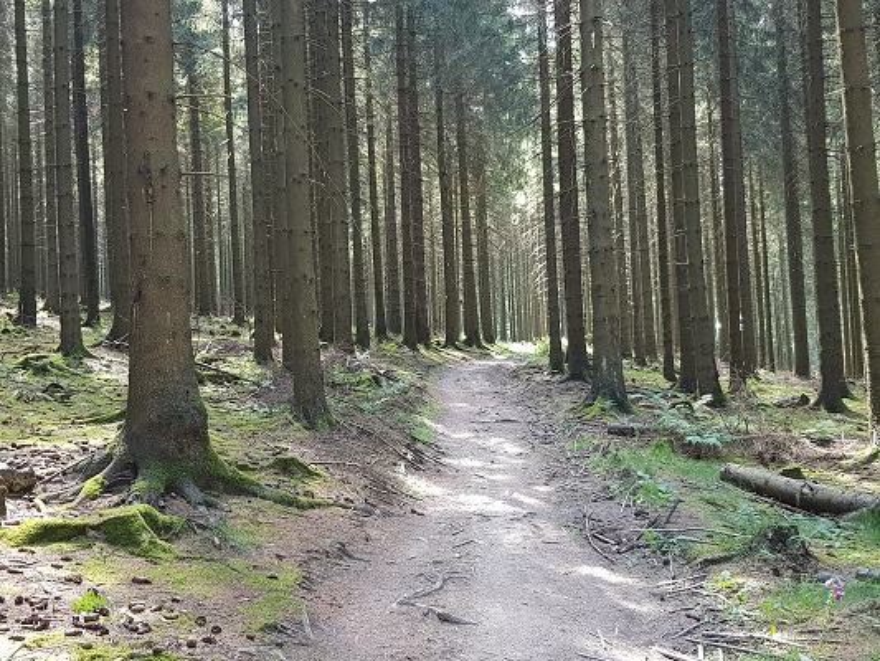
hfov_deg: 67.3
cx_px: 440
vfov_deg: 53.1
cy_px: 330
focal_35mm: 26
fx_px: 661
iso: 100
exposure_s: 1/50
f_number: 1.7
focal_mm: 4.2
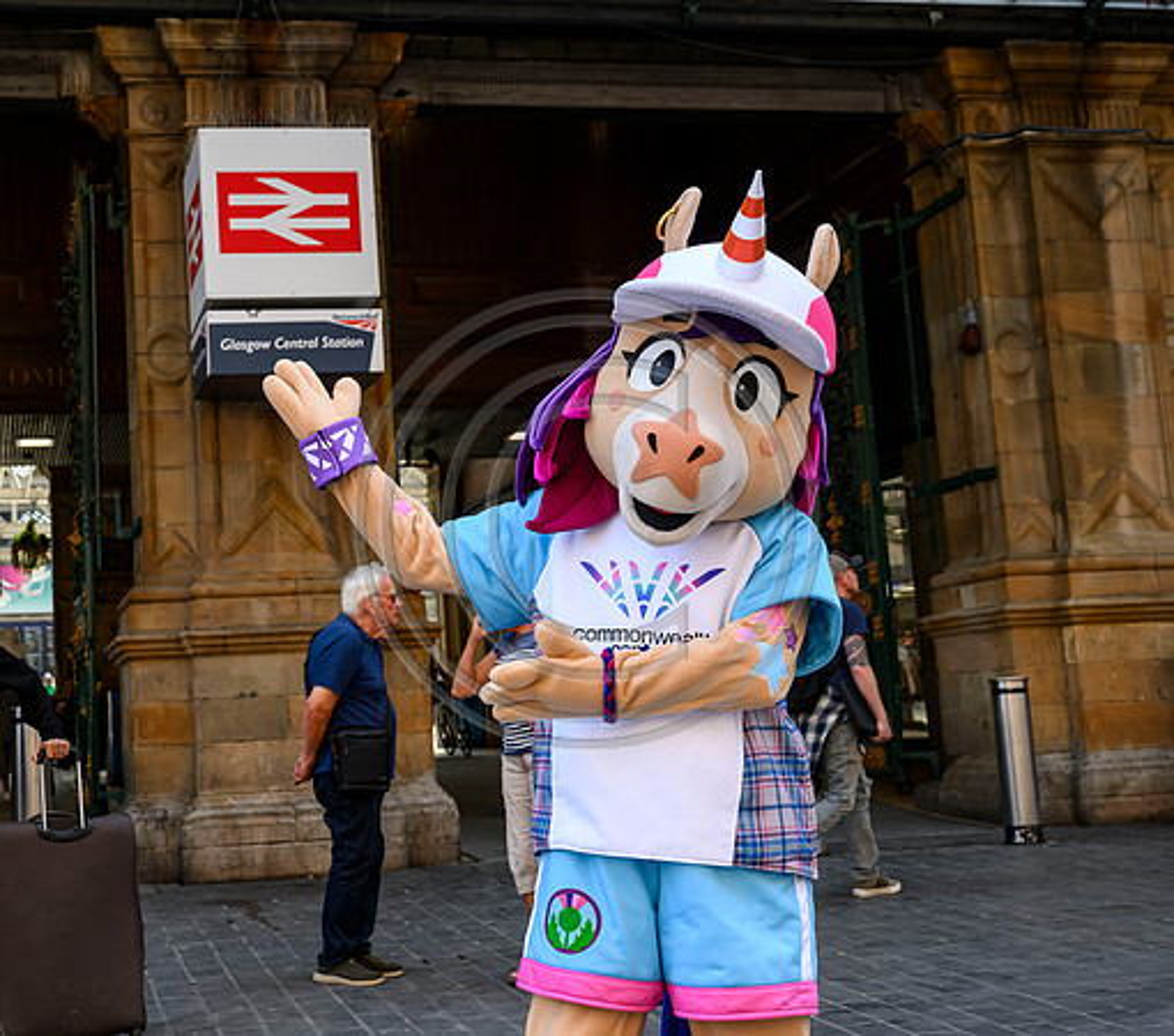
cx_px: 326
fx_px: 1789
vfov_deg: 32.3
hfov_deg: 35.7
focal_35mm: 49
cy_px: 471
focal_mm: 38
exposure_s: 1/640
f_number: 5.6
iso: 1000
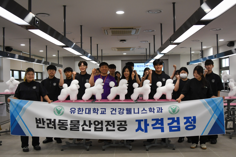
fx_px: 236
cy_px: 78
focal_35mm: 36
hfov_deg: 53.1
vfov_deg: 36.9
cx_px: 118
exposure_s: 1/1250
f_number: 2.8
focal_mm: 24
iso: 1250
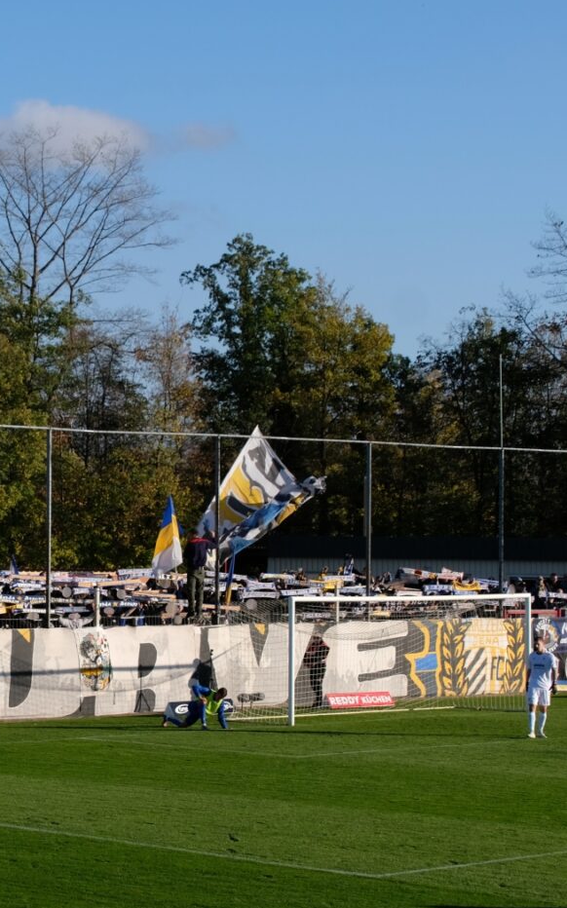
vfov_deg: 21.2
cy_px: 468
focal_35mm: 98
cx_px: 47
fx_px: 2424
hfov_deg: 13.2
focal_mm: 37
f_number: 7.1
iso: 200
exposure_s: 1/400
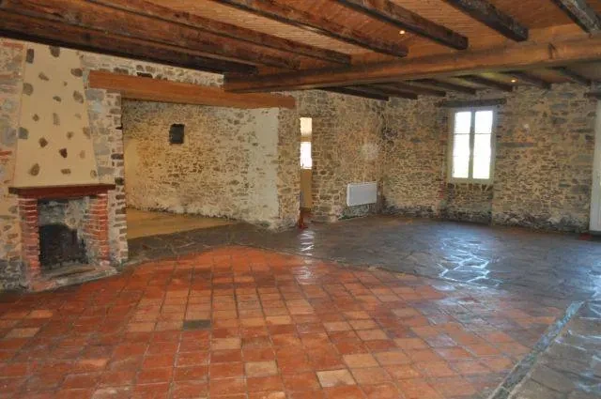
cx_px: 300
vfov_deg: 43.5
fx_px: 500
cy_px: 200
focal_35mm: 30
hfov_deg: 62.0
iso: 800
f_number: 3.8
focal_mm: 20
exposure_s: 1/80
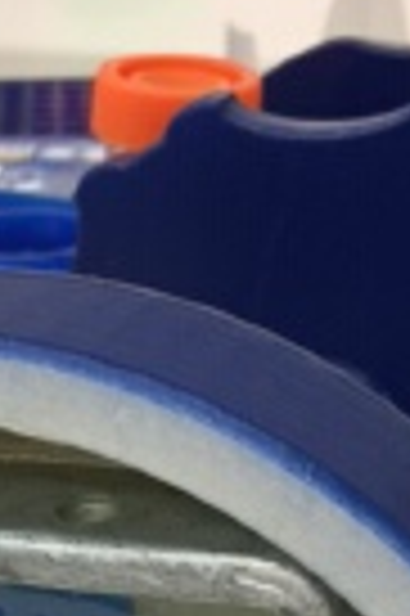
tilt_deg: -33.7
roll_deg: +1.3
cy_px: 674
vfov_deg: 21.9
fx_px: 1507
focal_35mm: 88
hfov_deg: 15.3
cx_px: 45
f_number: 2.2
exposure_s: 1/33
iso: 40
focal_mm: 4.15
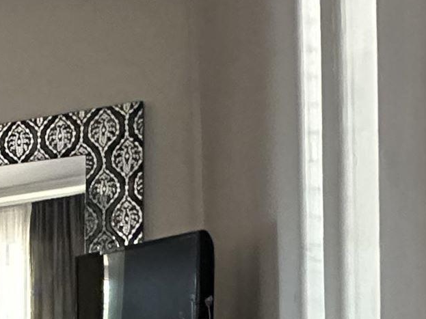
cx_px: -599
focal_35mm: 69
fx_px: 849
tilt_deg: -1.9
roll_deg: +3.2
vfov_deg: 19.9
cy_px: 387
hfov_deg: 15.2
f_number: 2.2
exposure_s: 1/60
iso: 1250
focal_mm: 2.22
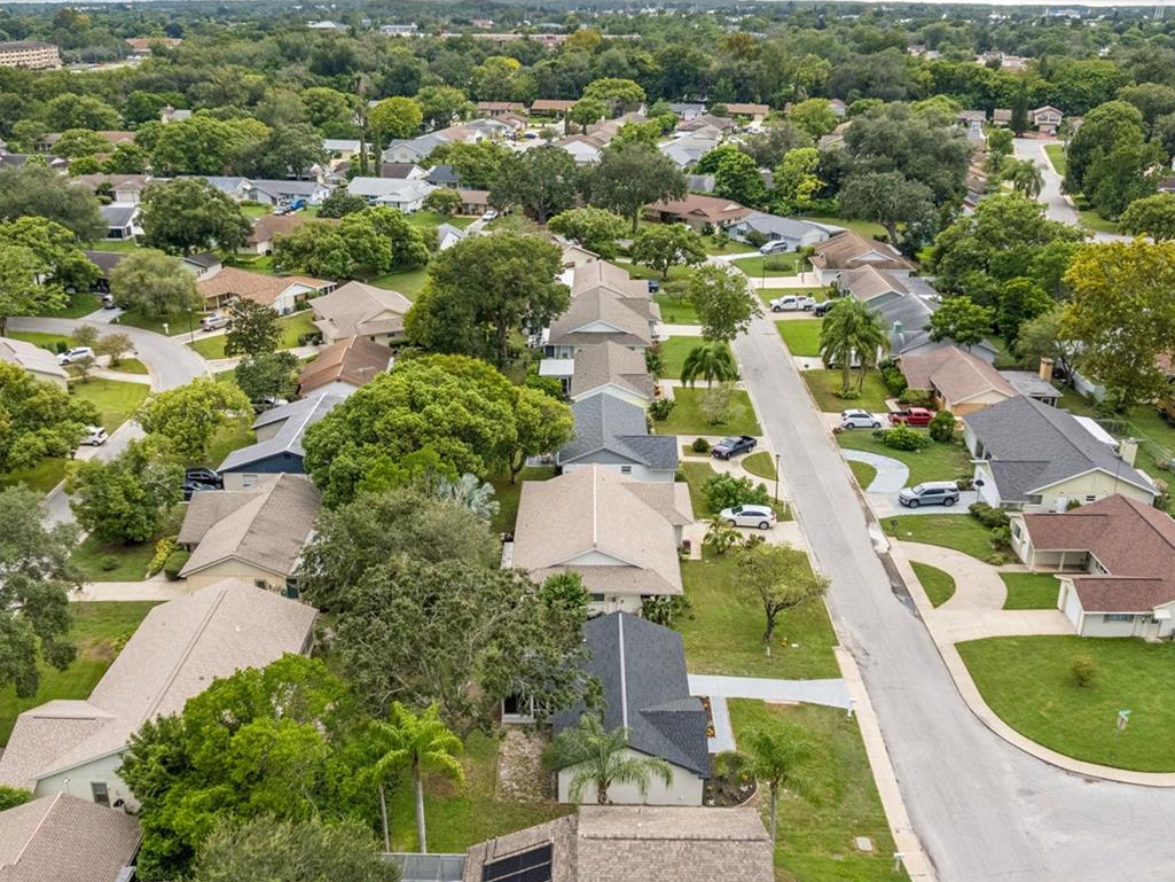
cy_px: 462
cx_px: 550
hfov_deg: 55.3
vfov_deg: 42.9
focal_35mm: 33
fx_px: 1120
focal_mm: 8.4
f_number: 2.8
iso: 100
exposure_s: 1/1250
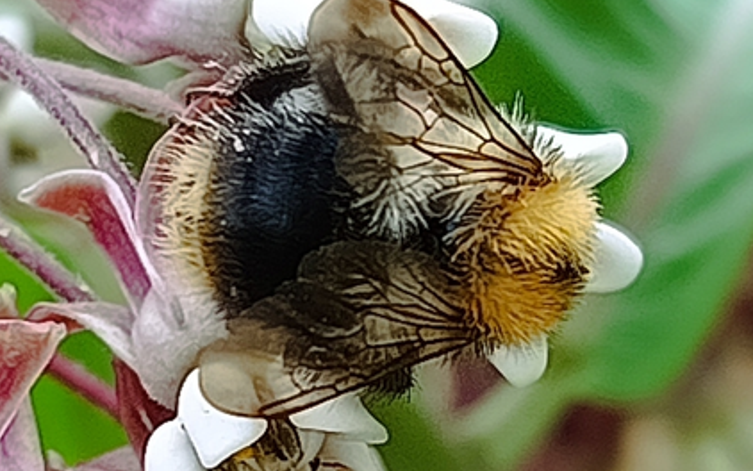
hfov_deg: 27.6
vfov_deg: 17.6
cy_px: 310
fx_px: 1519
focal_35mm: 74
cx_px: 239
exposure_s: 1/185
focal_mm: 5.24
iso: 50
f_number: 1.7
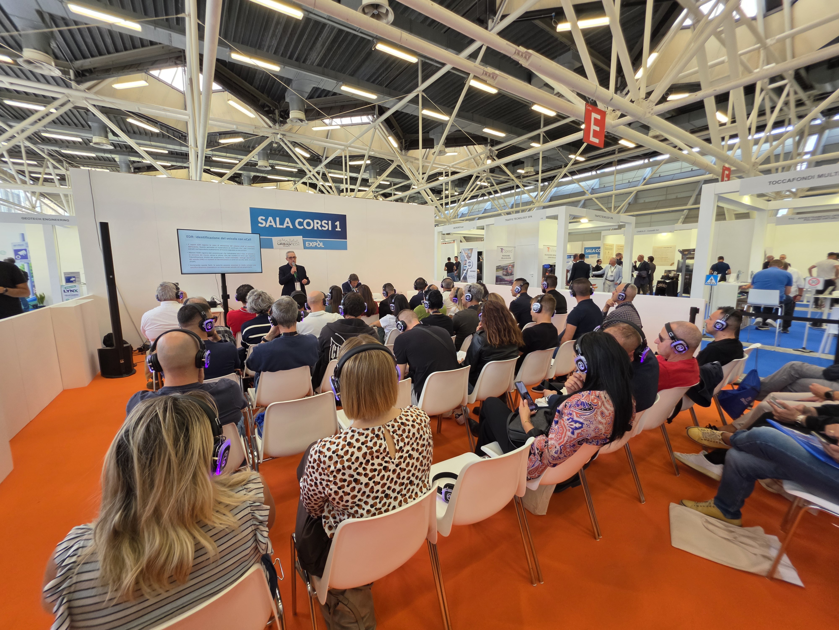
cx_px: 420
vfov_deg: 89.9
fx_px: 315
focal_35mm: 13
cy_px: 315
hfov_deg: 106.2
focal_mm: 2.2
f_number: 1.9
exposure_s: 1/100
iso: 100
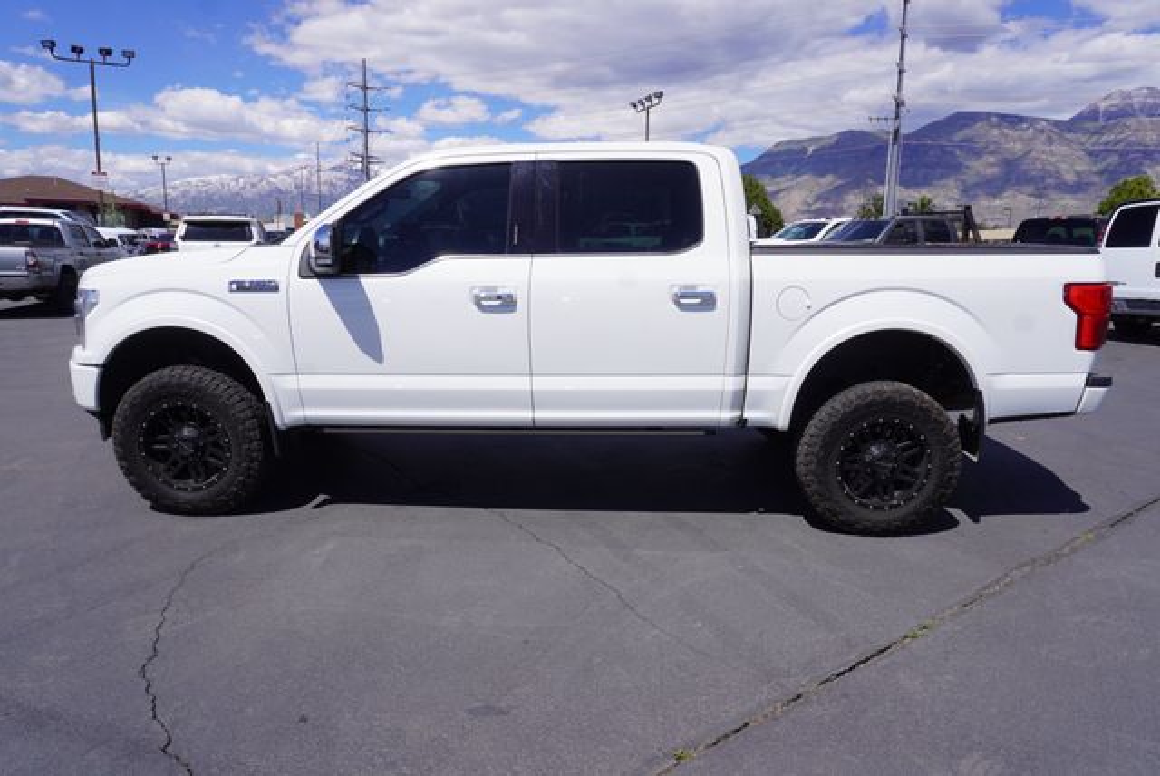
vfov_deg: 53.2
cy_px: 388
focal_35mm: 24
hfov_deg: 73.7
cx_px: 580
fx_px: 774
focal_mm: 16
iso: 100
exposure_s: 1/250
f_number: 10
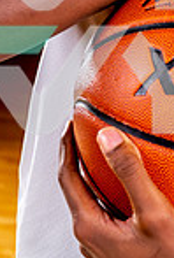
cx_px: 215
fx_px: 813
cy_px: -44
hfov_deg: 11.9
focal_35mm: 113
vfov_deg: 17.3
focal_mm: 37
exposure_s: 1/125
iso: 100
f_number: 5.6
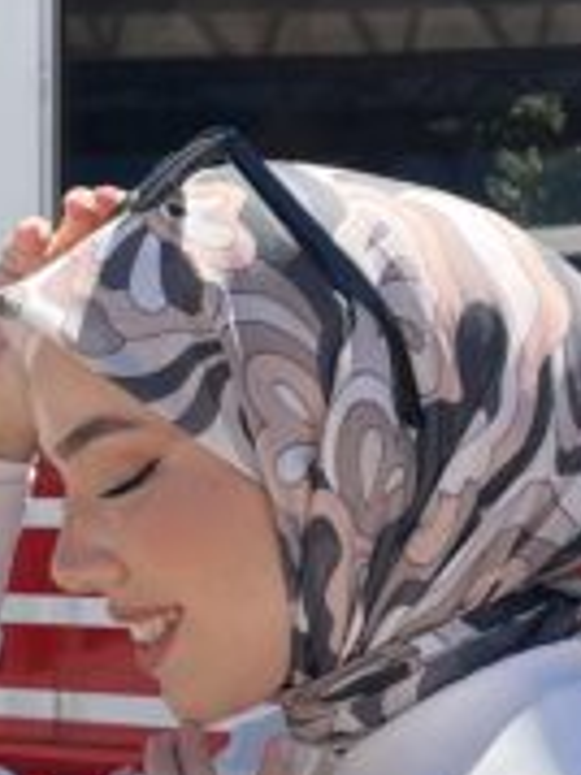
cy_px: 494
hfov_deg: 12.7
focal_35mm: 116
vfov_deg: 17.0
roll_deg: +1.4
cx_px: 455
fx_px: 2599
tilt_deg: +2.4
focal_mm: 5.1
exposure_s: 1/1536
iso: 50
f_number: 1.6
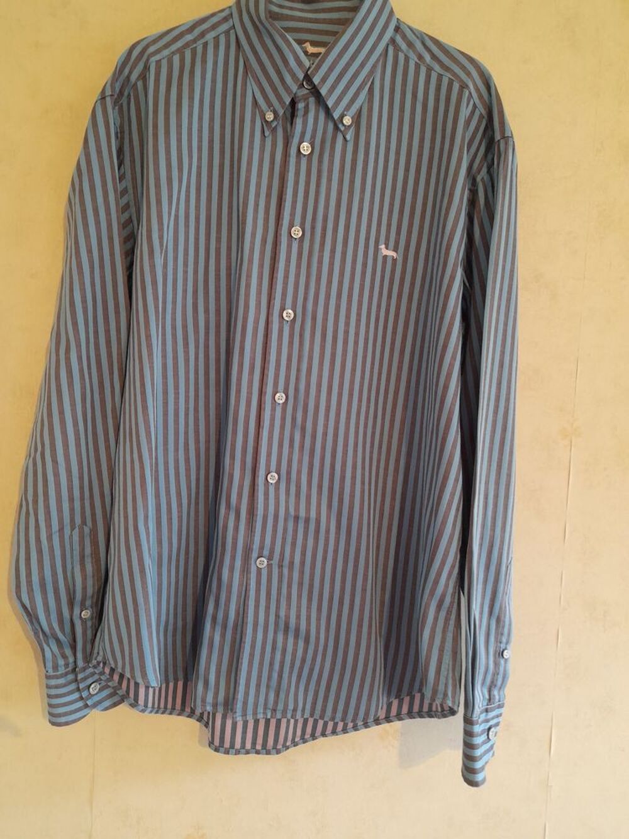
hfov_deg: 54.9
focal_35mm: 25
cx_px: 314
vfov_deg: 69.4
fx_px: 606
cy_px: 420
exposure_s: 1/40
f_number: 2
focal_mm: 4.6
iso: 320
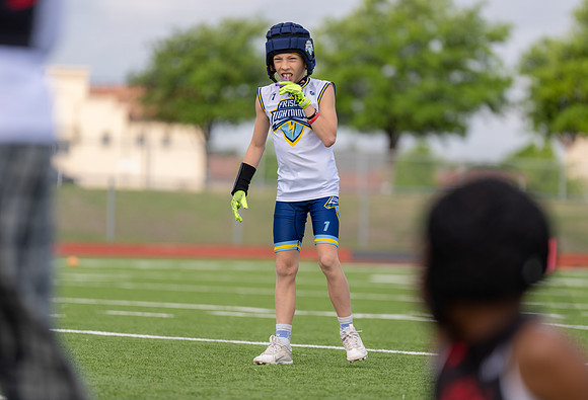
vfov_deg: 6.3
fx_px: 3623
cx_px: 306
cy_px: 201
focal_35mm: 220
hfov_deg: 9.3
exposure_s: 1/1000
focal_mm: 200
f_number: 2.8
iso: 100
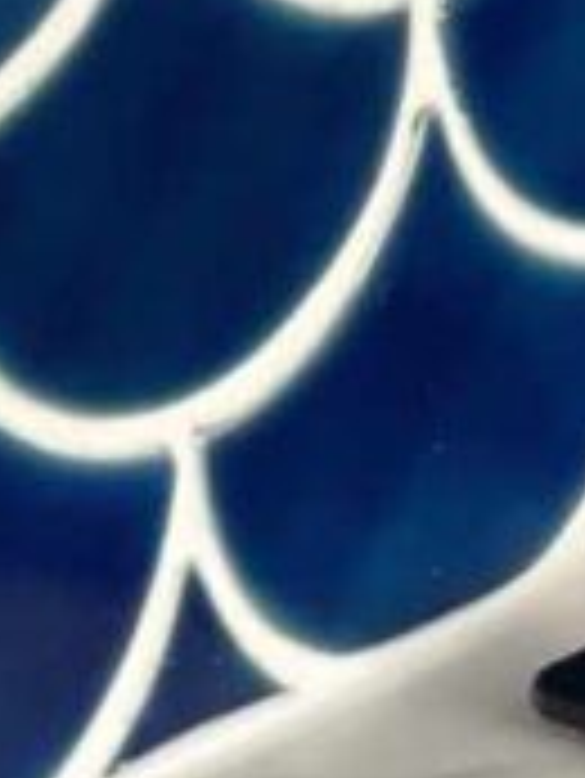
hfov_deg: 4.8
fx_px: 6932
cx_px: 1116
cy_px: -553
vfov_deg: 6.3
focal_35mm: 308
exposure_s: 1/122
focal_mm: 6
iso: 160
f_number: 2
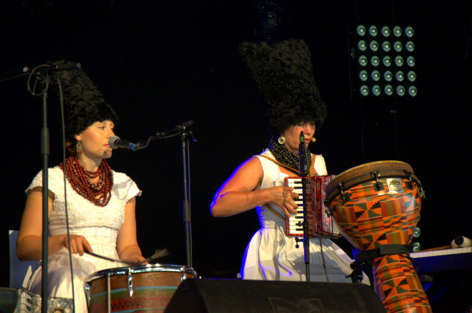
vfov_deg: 8.7
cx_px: 236
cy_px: 156
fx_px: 2062
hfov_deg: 13.1
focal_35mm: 158
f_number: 5.6
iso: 5000
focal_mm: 105
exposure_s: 1/80
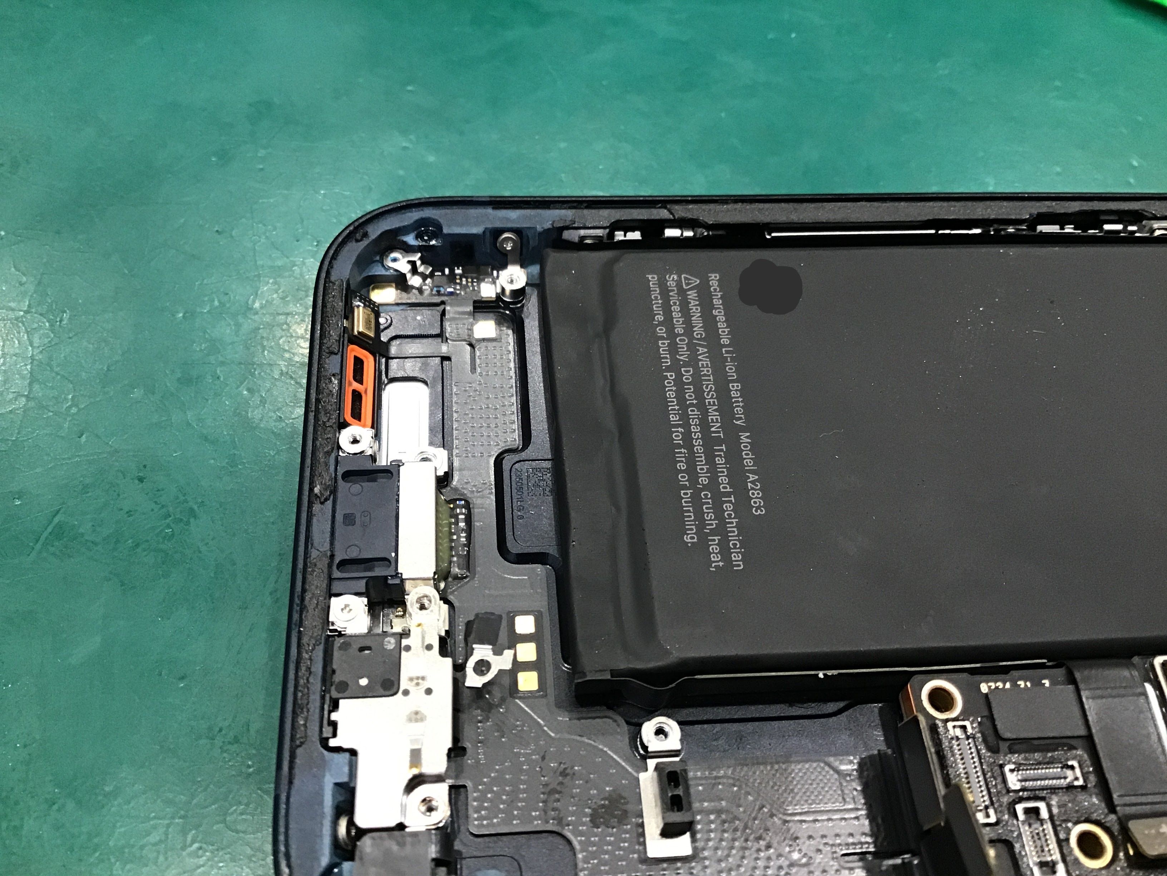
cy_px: 438
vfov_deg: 45.4
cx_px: 584
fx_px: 1045
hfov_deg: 58.4
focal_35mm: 31
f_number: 2.4
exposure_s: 1/30
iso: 125
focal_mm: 3.3
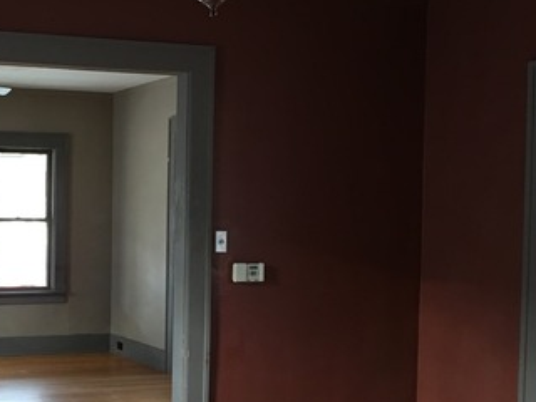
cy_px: 263
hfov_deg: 31.3
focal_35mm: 58
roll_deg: -1.6
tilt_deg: -1.2
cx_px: 28
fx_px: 898
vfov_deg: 25.1
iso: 80
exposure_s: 1/15
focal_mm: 4.15
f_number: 2.2
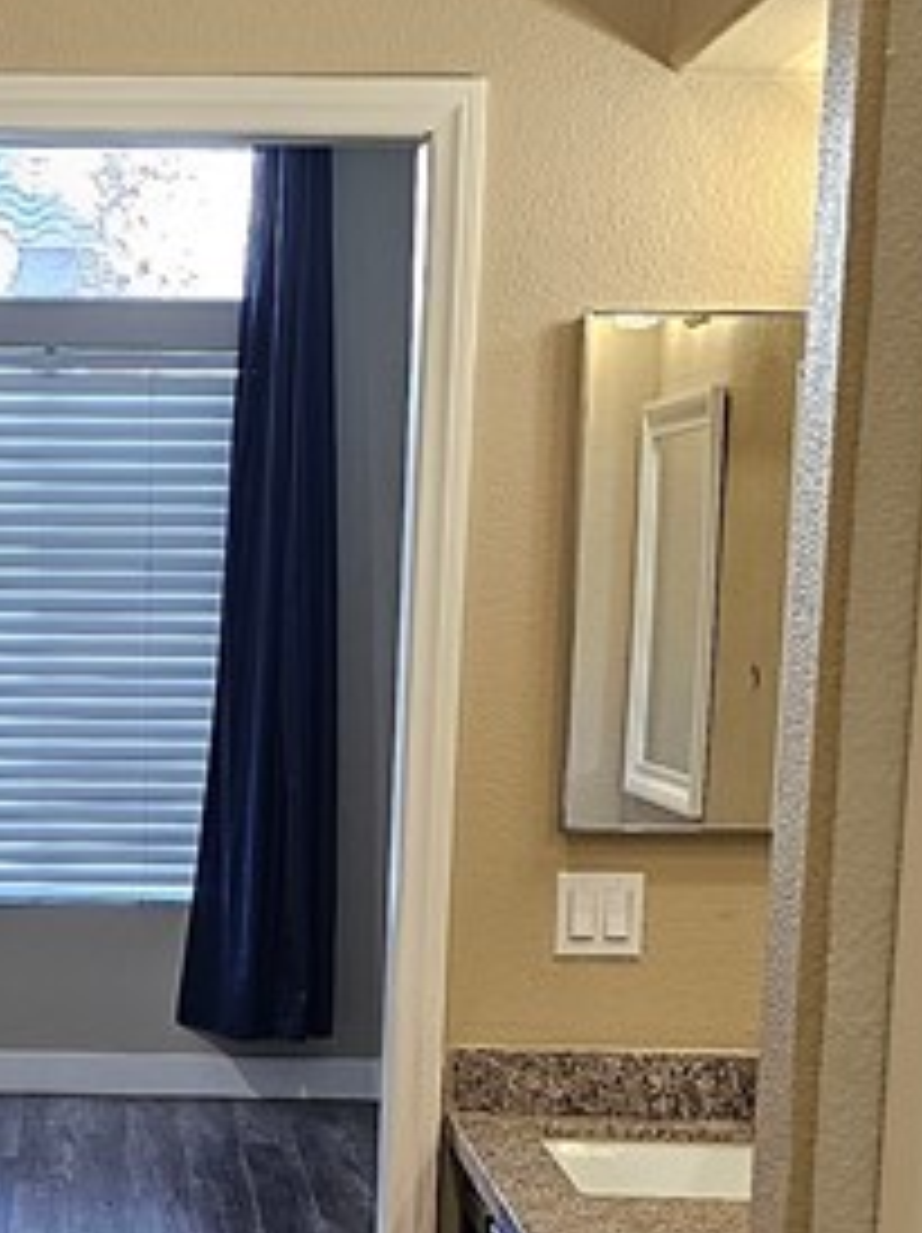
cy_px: 1166
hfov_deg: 16.8
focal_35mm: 86
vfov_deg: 22.1
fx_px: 3059
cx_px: 18
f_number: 1.7
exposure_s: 1/120
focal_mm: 6.3
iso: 160
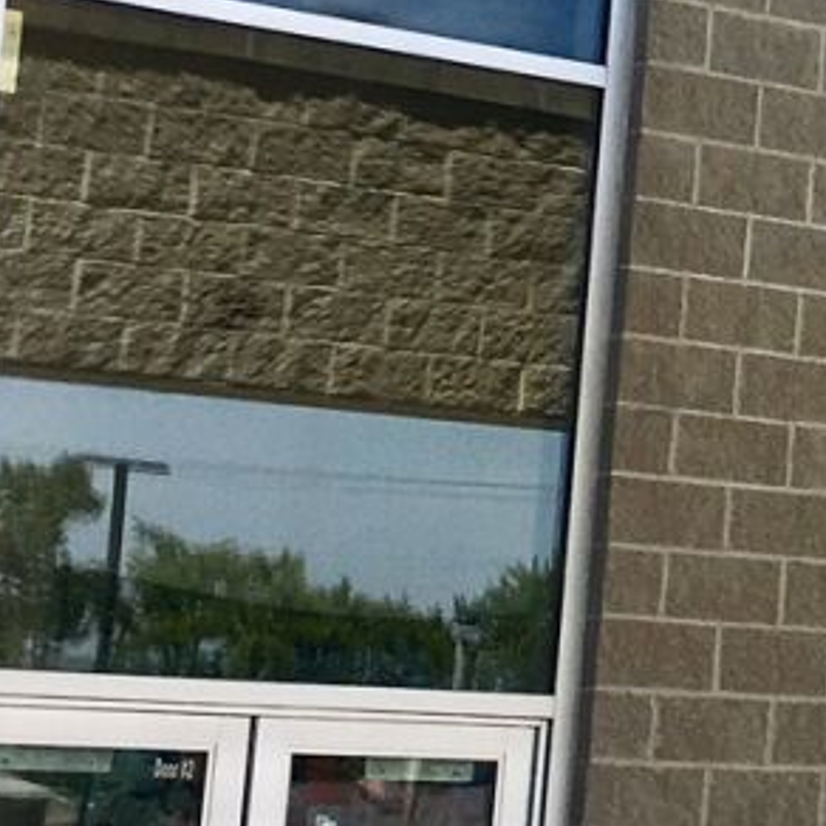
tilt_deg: +9.6
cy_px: 55
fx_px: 3941
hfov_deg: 10.9
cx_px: 1649
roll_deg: -1.6
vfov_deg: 11.9
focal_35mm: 146
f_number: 2.2
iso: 25
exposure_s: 1/864
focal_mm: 4.15
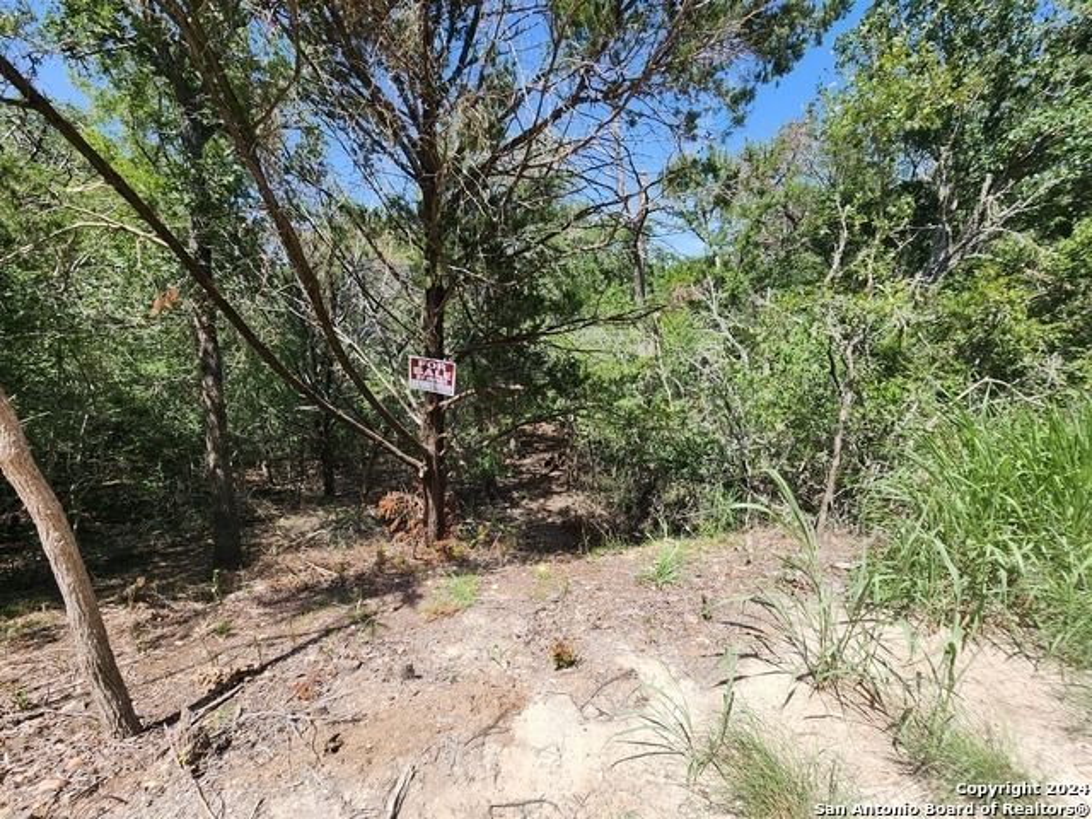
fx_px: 410
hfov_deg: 106.2
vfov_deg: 89.9
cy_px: 410
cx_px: 546
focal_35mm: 13
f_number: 2.2
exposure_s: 1/1041
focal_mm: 2.2
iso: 50
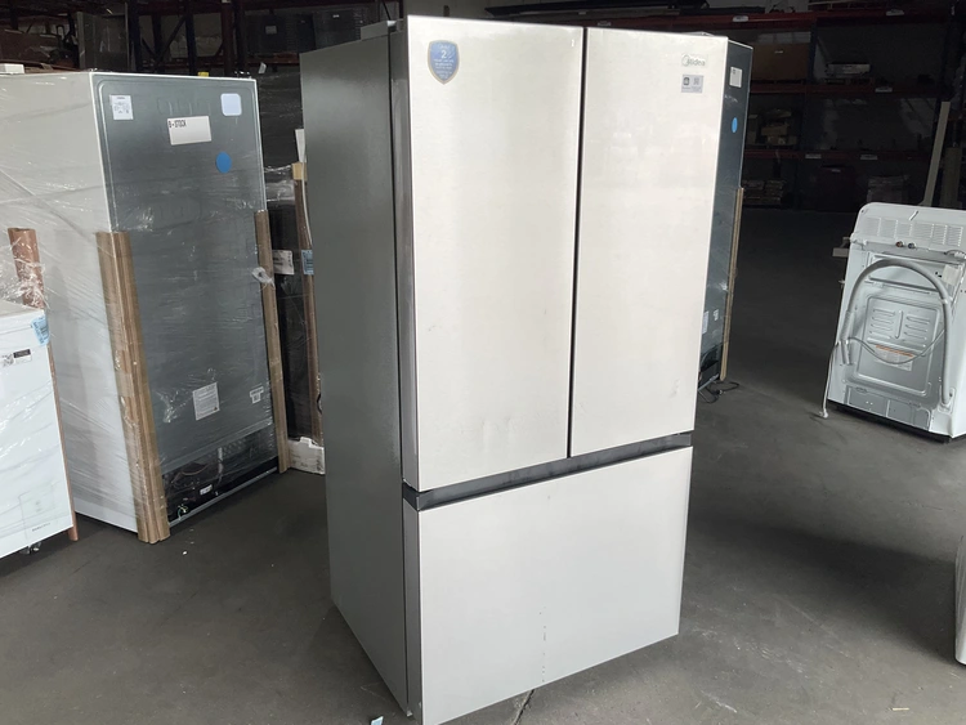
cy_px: 362
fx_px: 810
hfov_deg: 61.6
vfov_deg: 48.3
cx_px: 483
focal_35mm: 29
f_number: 1.8
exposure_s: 1/241
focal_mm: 3
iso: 20
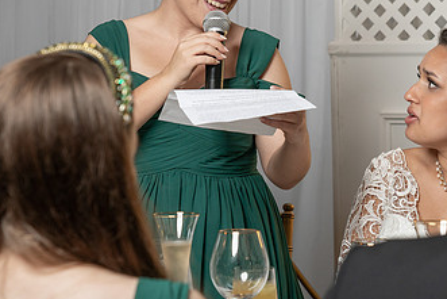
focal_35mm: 121
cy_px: 116
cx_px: 285
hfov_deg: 16.9
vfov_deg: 11.3
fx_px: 1503
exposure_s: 1/200
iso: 500
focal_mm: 61
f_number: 4
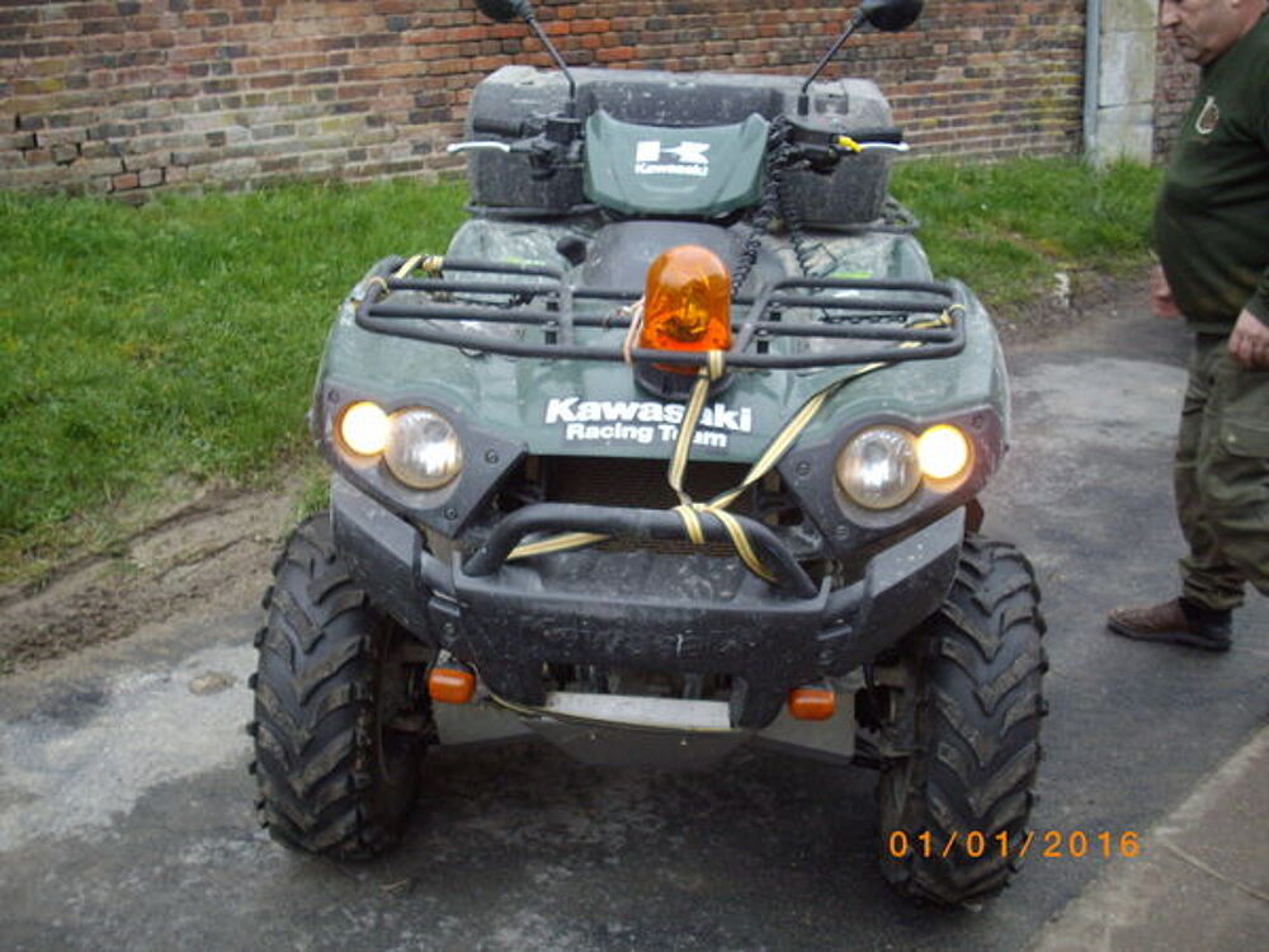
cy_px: 476
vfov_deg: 38.7
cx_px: 634
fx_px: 1356
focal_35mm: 37
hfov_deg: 50.1
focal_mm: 6.2
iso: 166
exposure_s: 1/50
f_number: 2.8
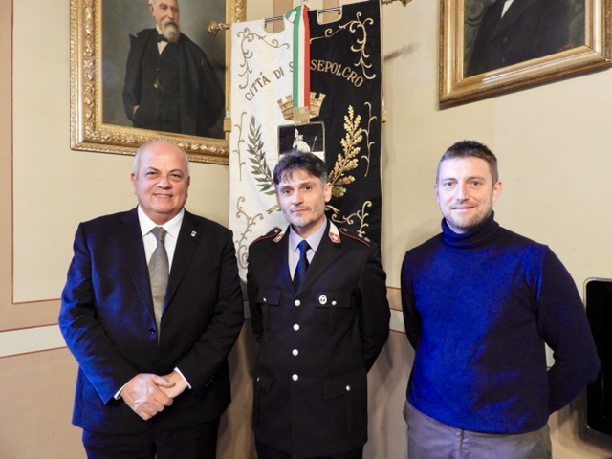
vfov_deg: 56.8
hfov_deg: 71.6
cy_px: 230
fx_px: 424
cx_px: 306
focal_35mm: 24
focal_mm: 4.3
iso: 640
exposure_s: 1/8
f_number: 3.3
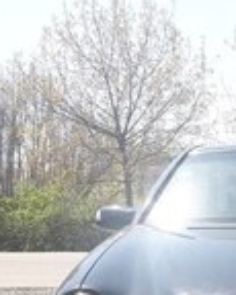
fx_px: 795
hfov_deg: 16.2
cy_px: 188
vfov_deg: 21.0
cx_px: 289
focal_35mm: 91
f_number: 1.9
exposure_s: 1/775
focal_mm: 3.6
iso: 40
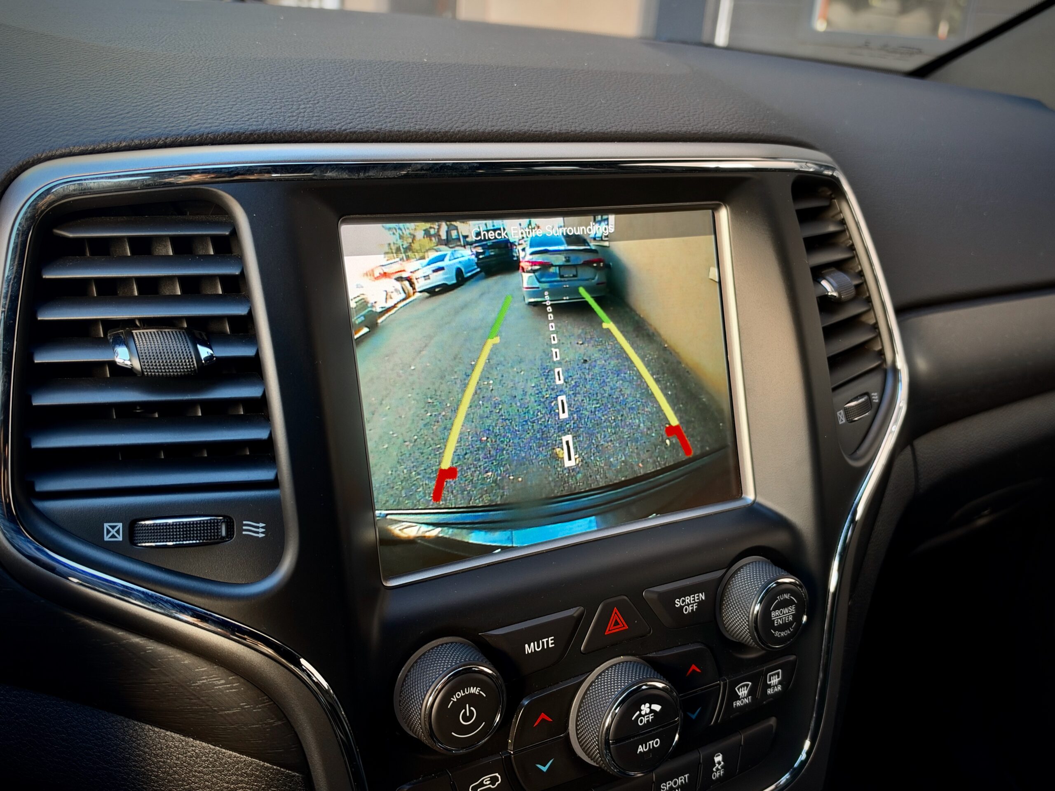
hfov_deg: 58.4
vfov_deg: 45.4
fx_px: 945
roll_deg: -5.6
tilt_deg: -20.1
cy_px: 396
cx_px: 528
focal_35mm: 31
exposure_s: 1/121
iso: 250
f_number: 1.8
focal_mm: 6.93
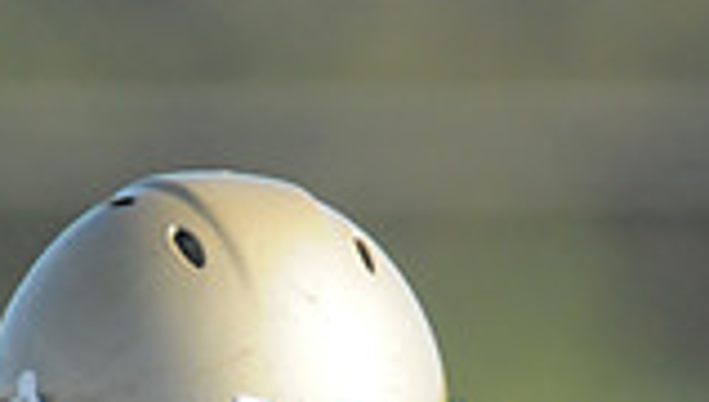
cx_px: 303
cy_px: 793
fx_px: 43004
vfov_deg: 0.5
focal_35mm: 2284
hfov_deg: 0.9
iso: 1600
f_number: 4
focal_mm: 400
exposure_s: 1/6400
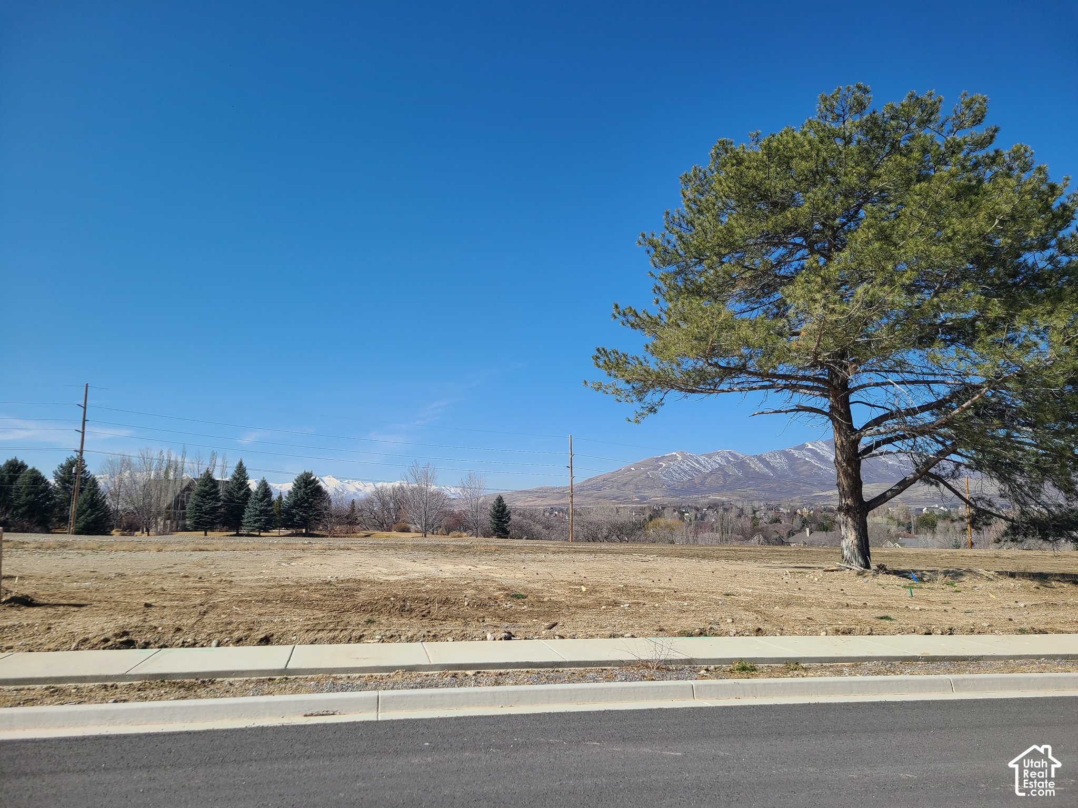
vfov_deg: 53.1
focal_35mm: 26
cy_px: 404
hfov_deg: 67.3
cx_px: 539
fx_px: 810
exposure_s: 1/2812
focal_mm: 5.4
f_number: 1.8
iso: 40
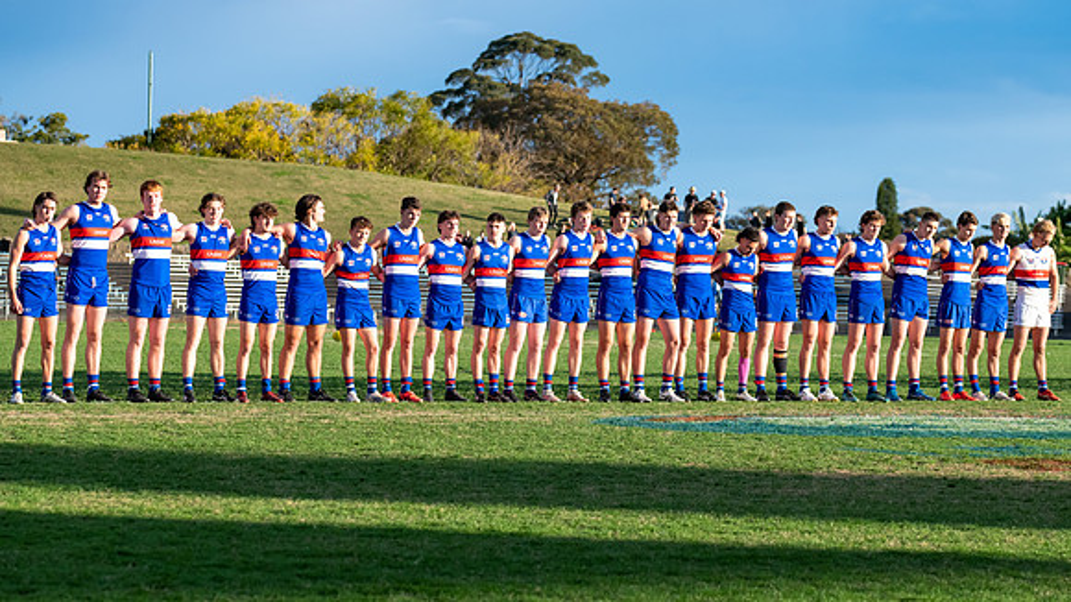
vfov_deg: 8.8
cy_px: 300
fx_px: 3908
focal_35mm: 138
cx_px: 541
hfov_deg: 15.6
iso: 800
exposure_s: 1/1600
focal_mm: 120
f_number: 5.6
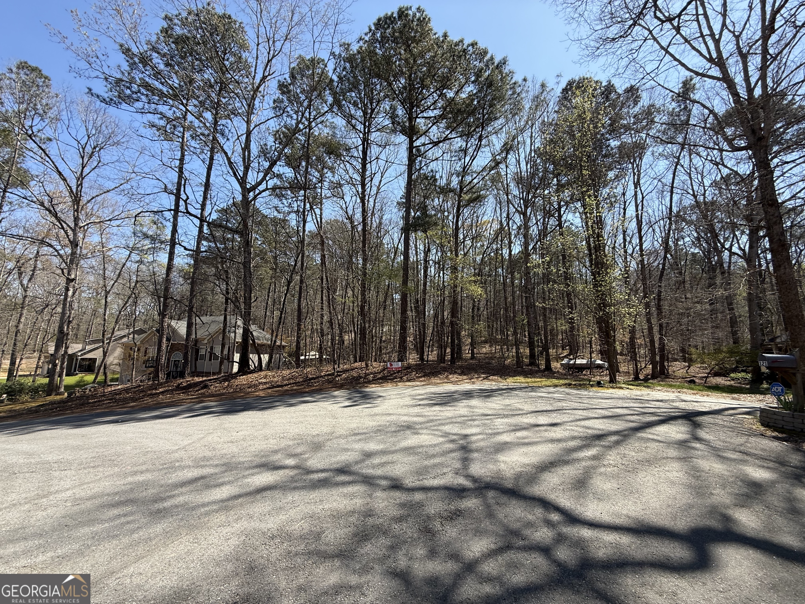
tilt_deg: +12.6
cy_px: 302
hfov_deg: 102.1
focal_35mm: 14
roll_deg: +0.2
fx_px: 326
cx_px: 402
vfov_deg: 85.7
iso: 50
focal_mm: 2.22
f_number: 2.2
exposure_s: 1/789
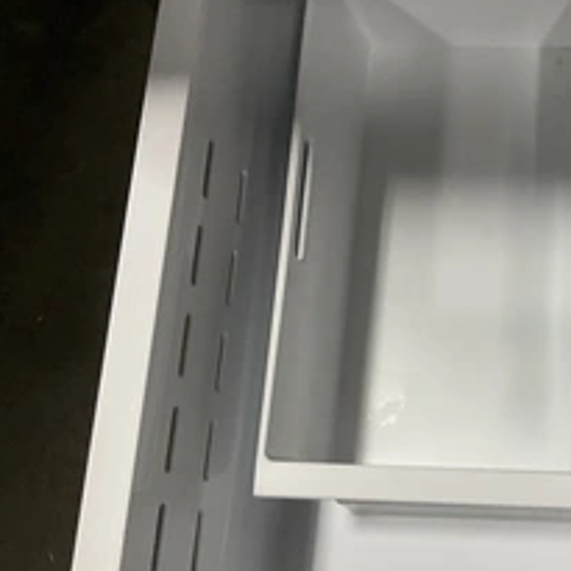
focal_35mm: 50
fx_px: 933
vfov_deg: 33.9
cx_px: 554
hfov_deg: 31.7
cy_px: 357
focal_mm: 3
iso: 100
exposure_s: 1/60
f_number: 1.8
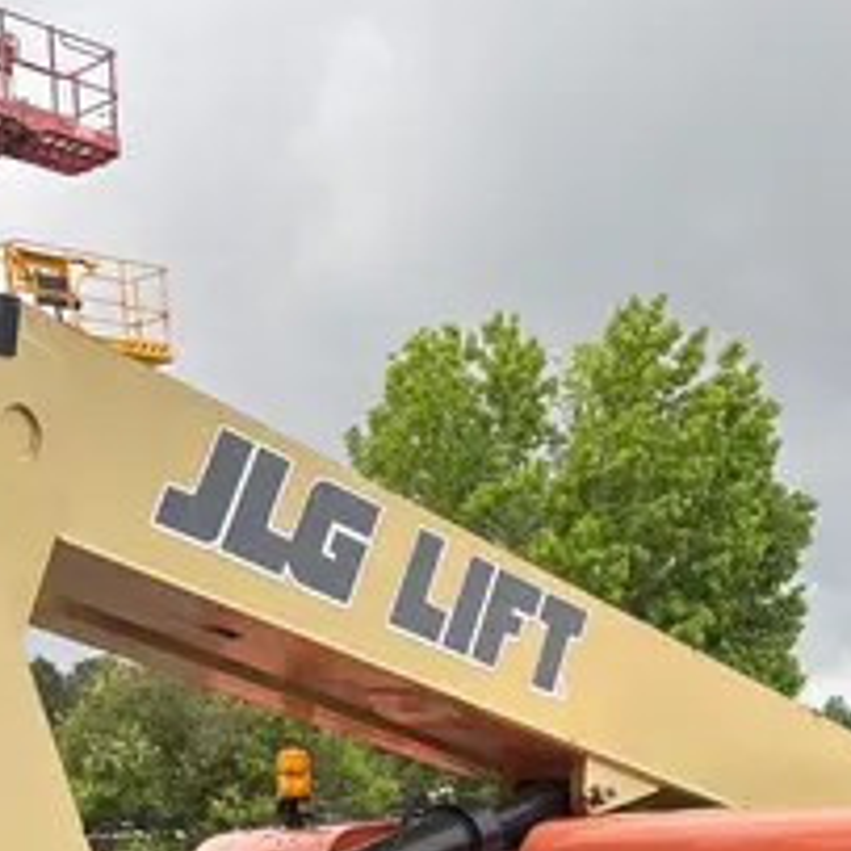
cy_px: 1059
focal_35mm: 83
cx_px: 566
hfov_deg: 20.8
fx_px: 2309
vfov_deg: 19.5
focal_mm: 5.96
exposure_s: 1/278
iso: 50
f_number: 1.6
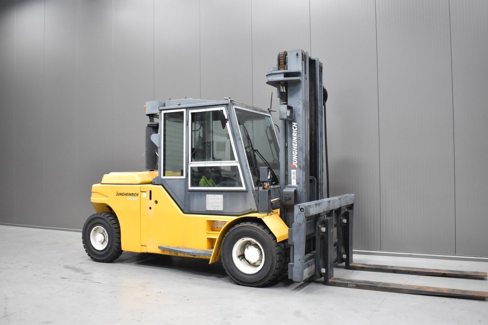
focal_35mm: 33
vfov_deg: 40.0
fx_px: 447
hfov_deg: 57.2
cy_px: 162
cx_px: 244
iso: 1600
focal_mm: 22
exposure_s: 1/50
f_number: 4.5
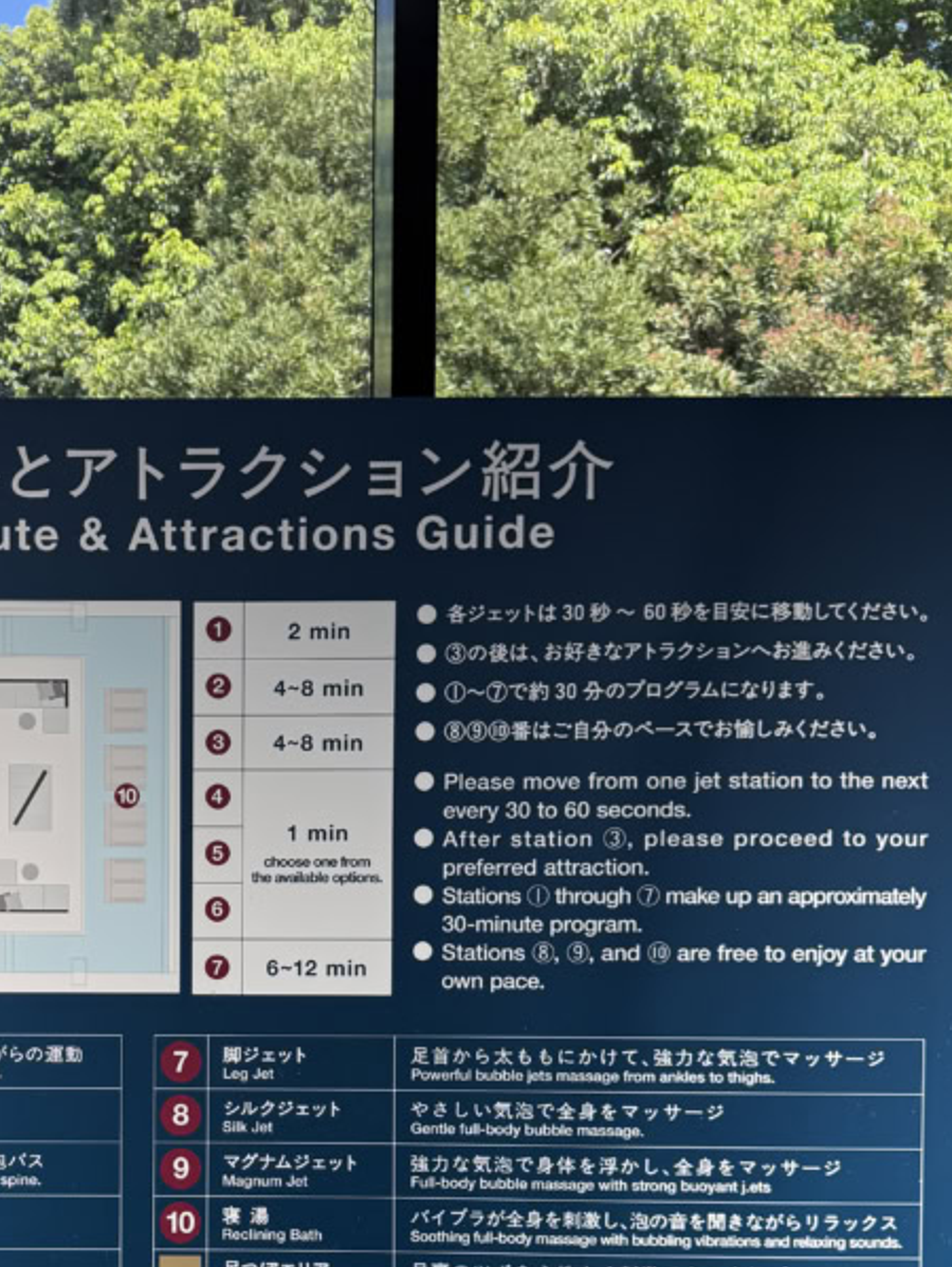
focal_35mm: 41
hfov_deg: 34.1
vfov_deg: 44.0
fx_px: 1502
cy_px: 979
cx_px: 182
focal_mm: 6.8
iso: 100
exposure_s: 1/822
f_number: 1.8
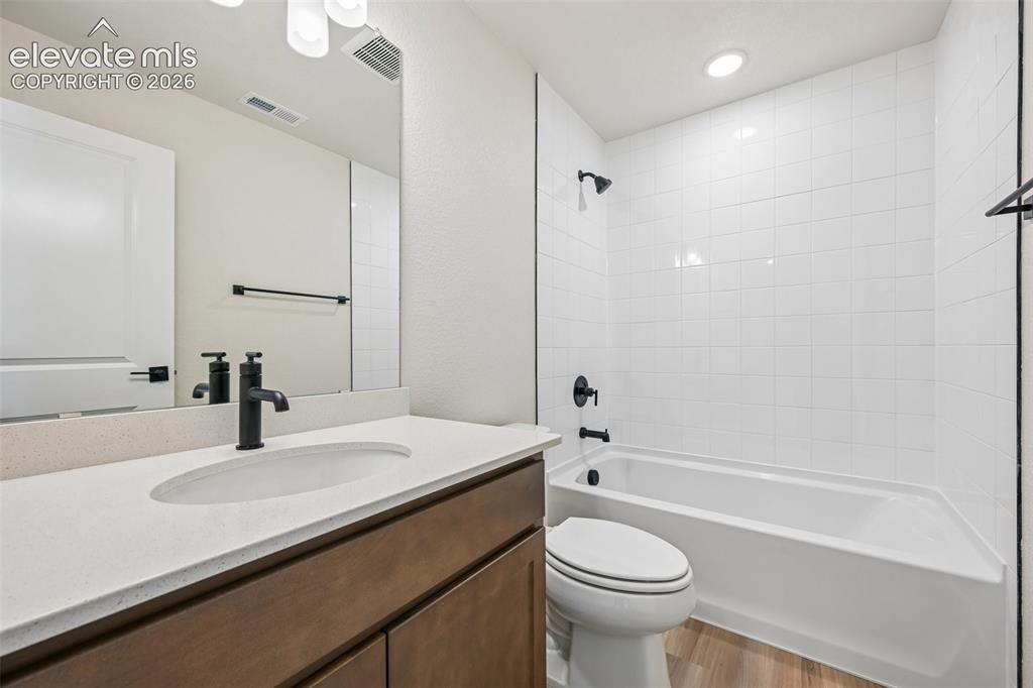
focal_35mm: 14
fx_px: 402
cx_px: 516
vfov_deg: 81.2
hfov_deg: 104.3
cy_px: 344
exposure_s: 1/15
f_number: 9
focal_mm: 14
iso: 220
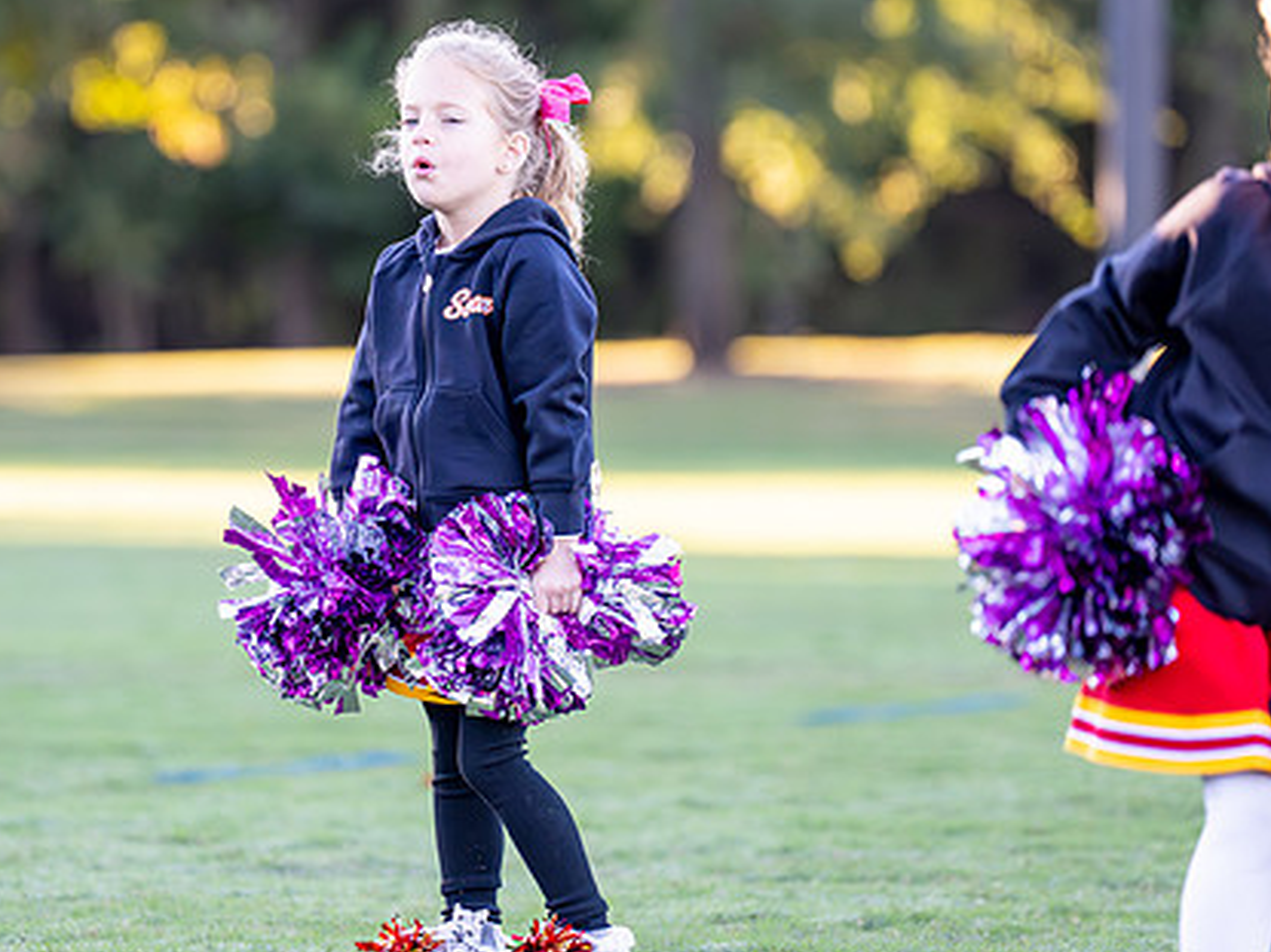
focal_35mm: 268
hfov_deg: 7.4
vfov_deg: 5.5
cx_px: 461
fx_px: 9837
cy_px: 403
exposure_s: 1/1600
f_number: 2.8
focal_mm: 162
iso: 1600
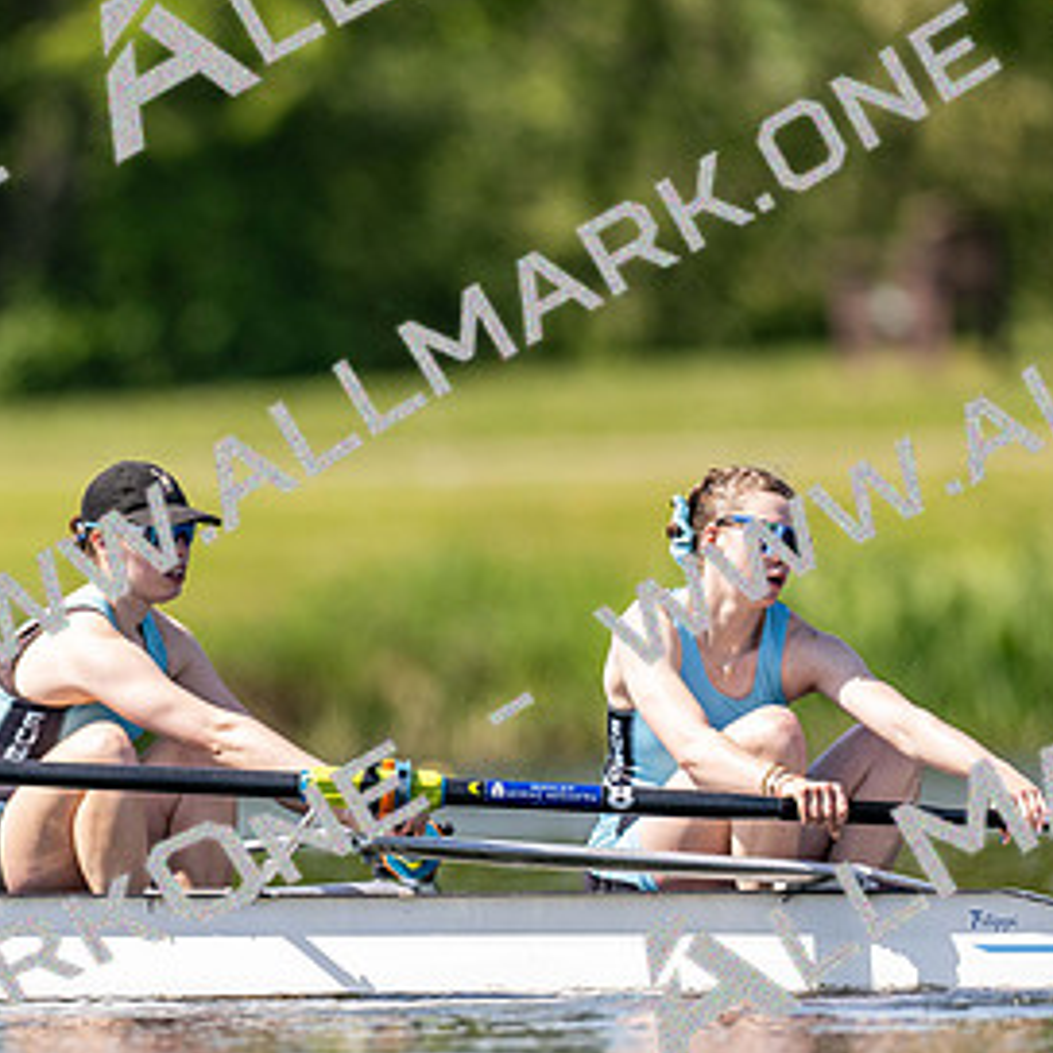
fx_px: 37375
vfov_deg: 1.6
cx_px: 314
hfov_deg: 1.6
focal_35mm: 1086
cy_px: 730
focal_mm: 600
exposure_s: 1/2500
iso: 320
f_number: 4
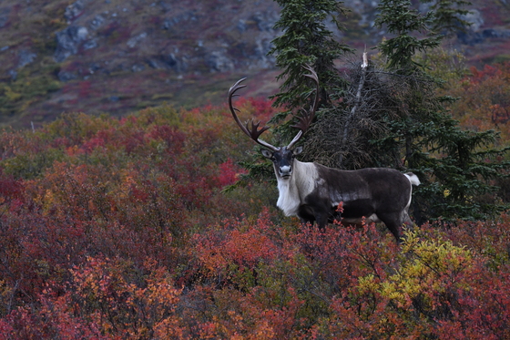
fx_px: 6373
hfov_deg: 4.6
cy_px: 170
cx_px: 255
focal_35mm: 450
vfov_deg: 3.1
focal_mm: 300
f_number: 8
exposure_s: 1/320
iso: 2000
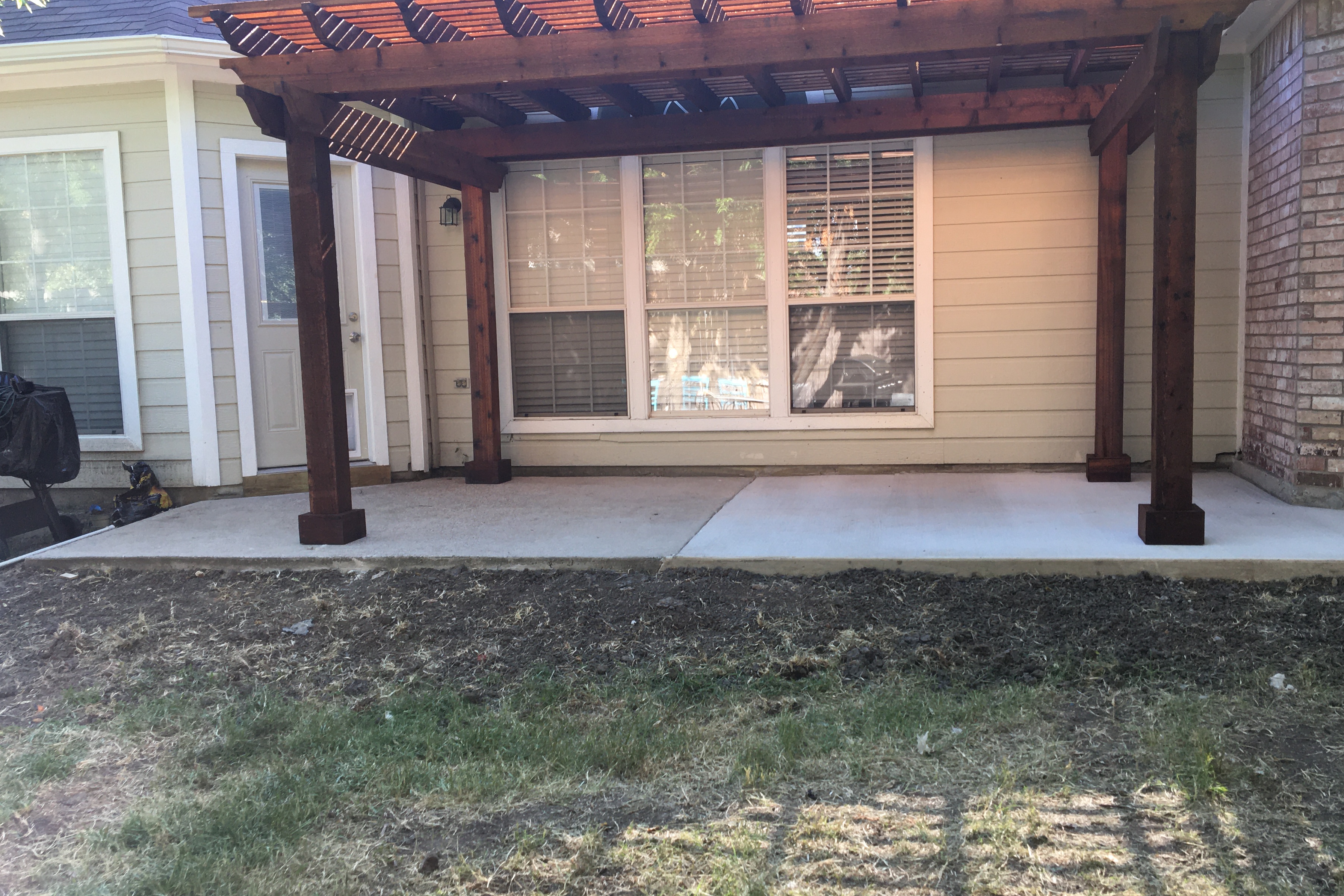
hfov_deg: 55.8
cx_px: 707
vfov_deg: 38.9
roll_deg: +0.6
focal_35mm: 34
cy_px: 475
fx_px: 1269
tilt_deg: -5.5
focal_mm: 4.15
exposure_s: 1/120
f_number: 2.2
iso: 40
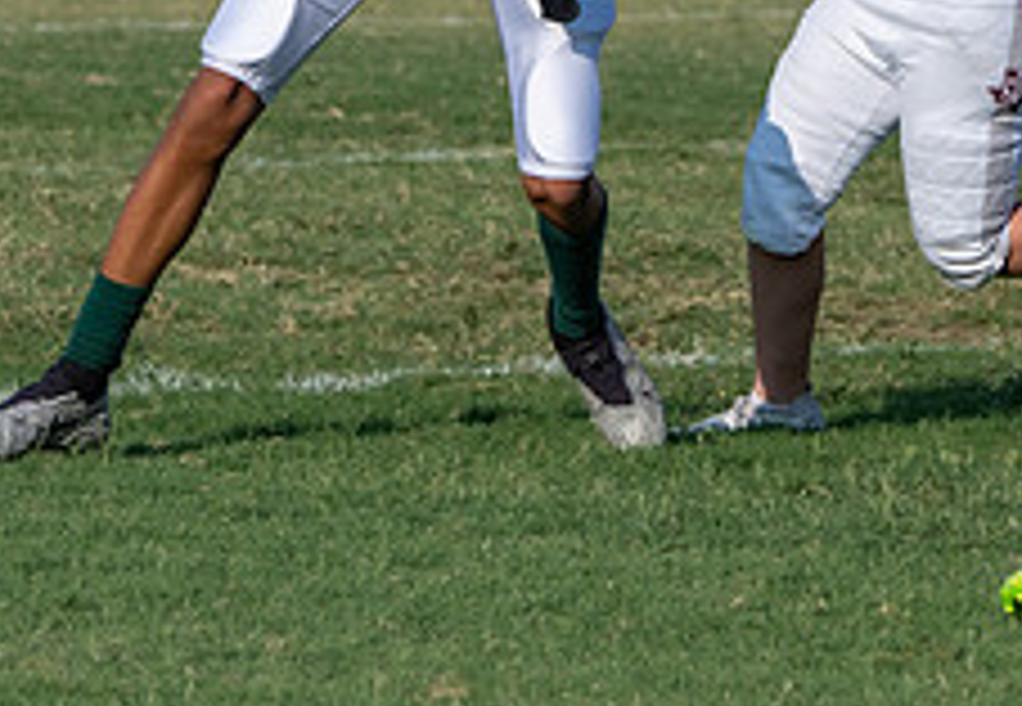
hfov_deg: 3.7
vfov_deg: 2.6
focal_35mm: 549
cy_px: -170
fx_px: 15766
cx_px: 551
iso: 250
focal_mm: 148
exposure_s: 1/2000
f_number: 5.6
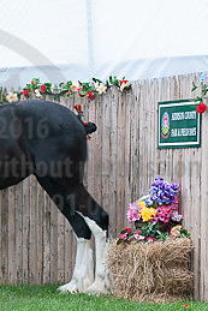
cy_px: 165
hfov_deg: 6.4
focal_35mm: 214
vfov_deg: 9.6
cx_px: -61
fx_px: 1852
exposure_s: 1/1000
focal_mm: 110
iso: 2200
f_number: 5.6
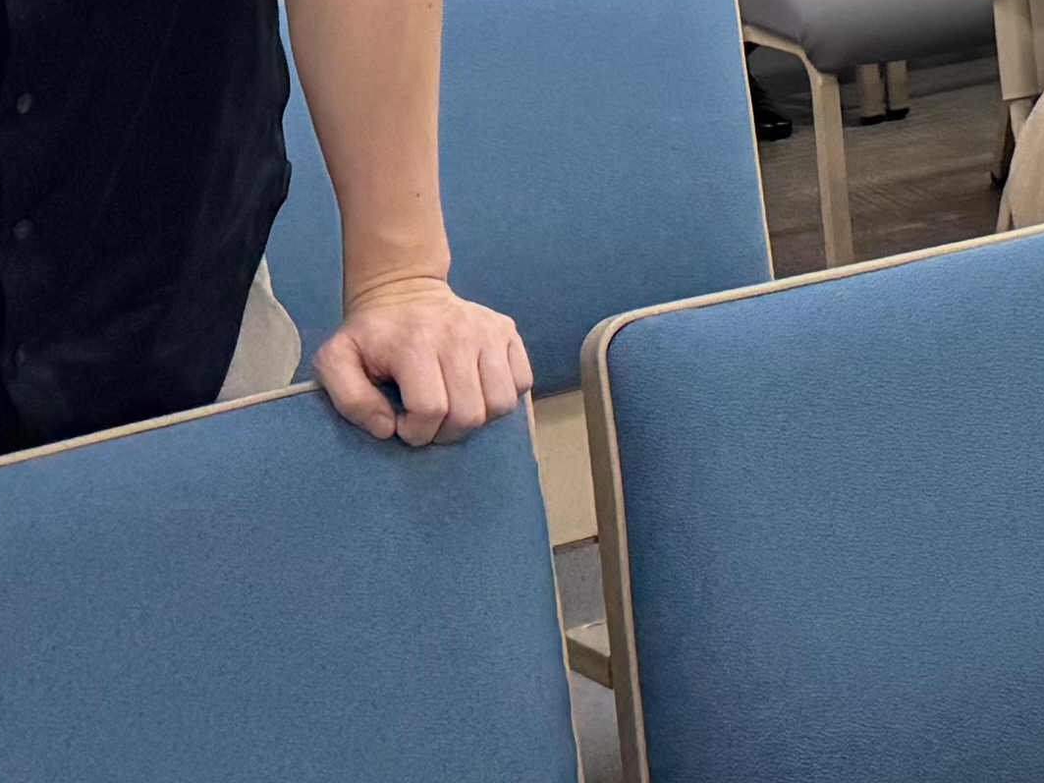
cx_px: 2082
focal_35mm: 129
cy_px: -924
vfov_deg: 10.3
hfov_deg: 13.2
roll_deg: +0.1
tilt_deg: -1.2
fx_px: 3890
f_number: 1.78
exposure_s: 1/120
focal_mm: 6.76
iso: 125
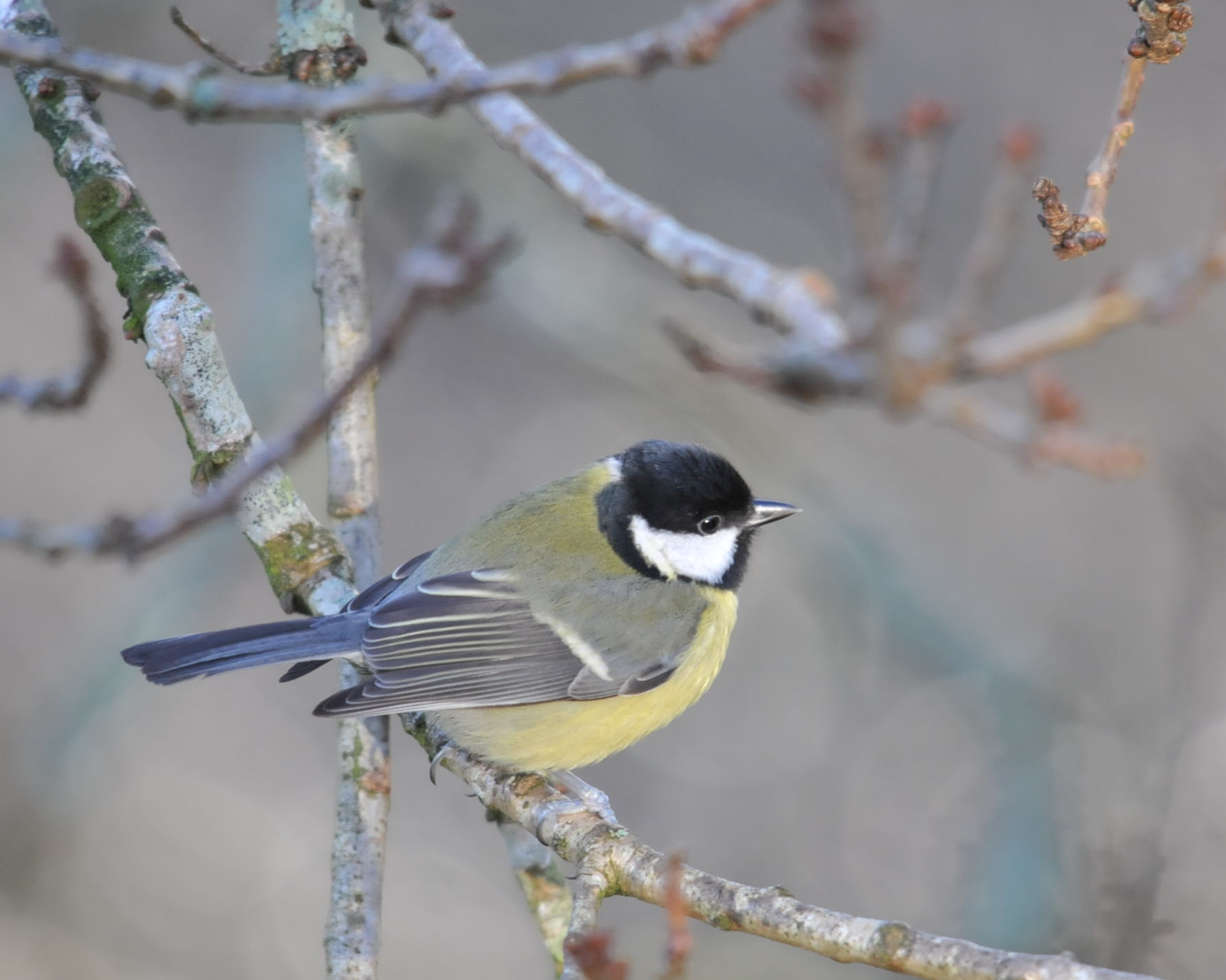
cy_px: 489
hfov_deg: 2.3
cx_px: 694
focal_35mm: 849
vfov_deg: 1.8
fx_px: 30806
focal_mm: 500
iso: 1000
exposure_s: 1/320
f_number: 6.3
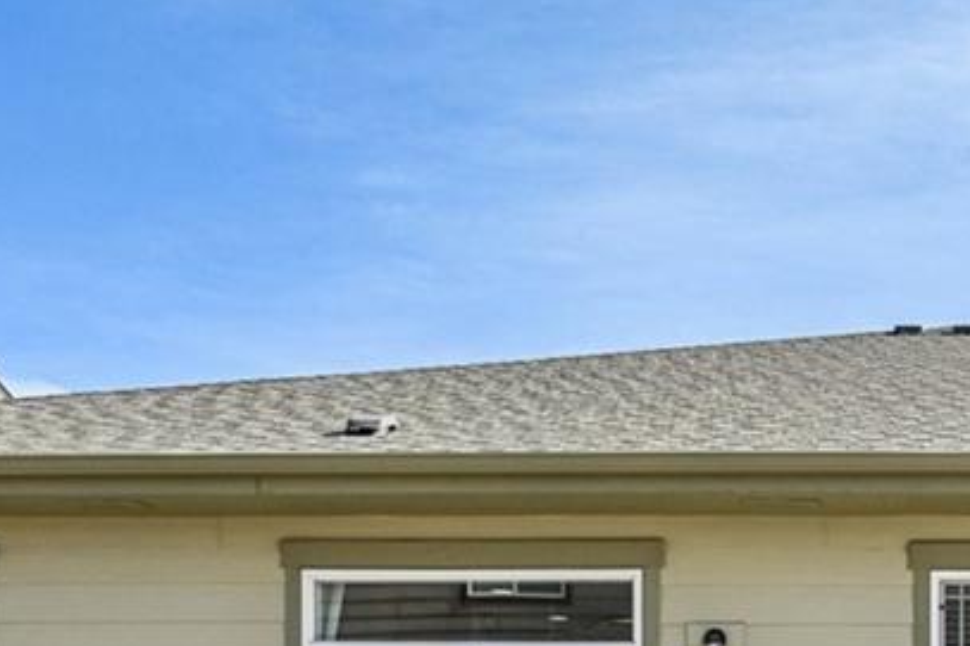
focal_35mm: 55
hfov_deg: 33.1
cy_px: 806
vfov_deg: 22.4
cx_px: 980
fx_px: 1481
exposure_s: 1/60
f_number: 13
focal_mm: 14
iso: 64
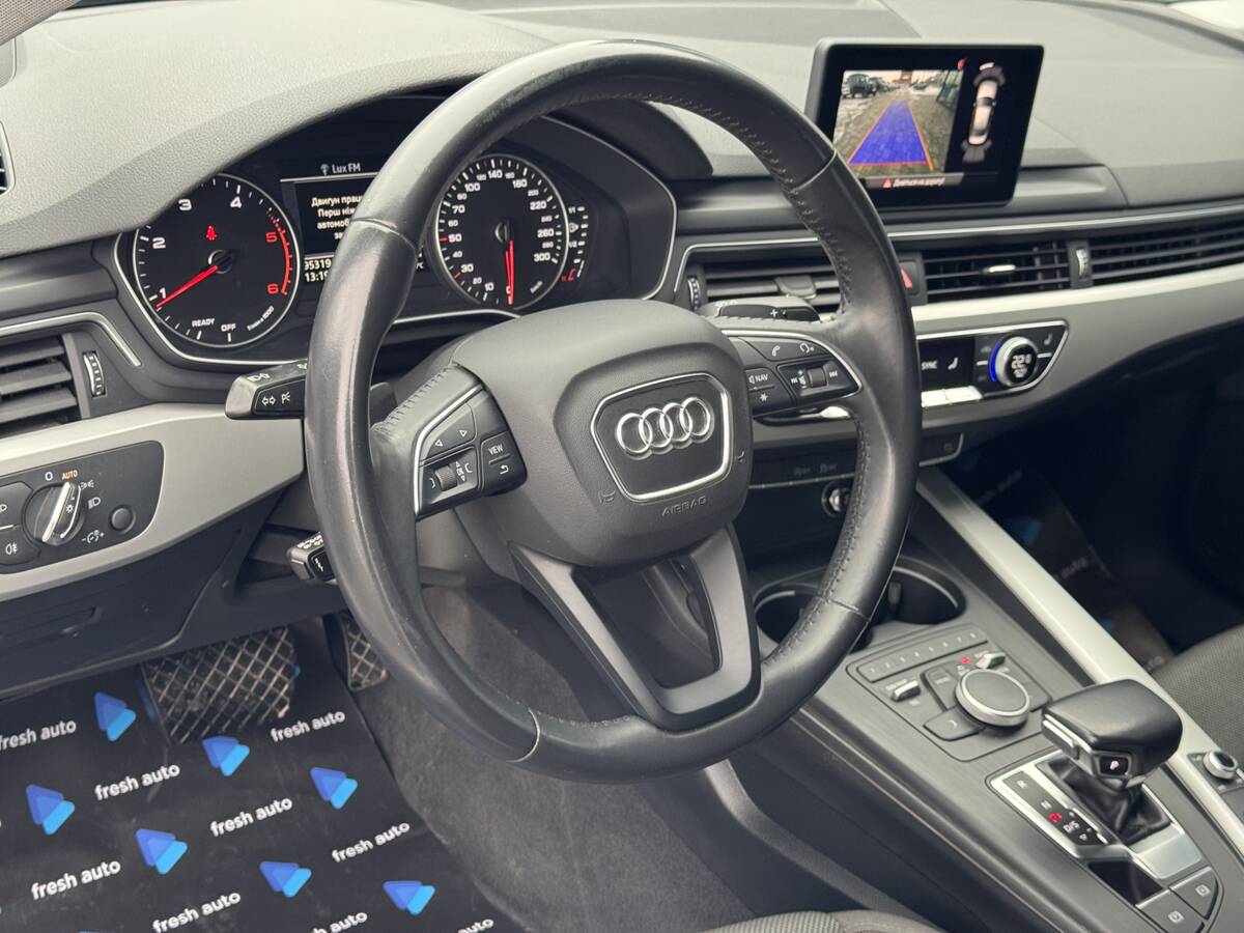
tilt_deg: -25.9
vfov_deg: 30.3
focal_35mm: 48
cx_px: 622
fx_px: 1725
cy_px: 466
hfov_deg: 39.7
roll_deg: -8.4
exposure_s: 1/60
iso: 125
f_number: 1.78
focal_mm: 6.76
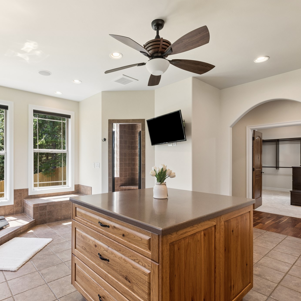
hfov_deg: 74.4
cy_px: 157
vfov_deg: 74.8
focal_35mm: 20
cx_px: 128
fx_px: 197
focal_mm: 10
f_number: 6.3
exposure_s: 1/25
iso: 100
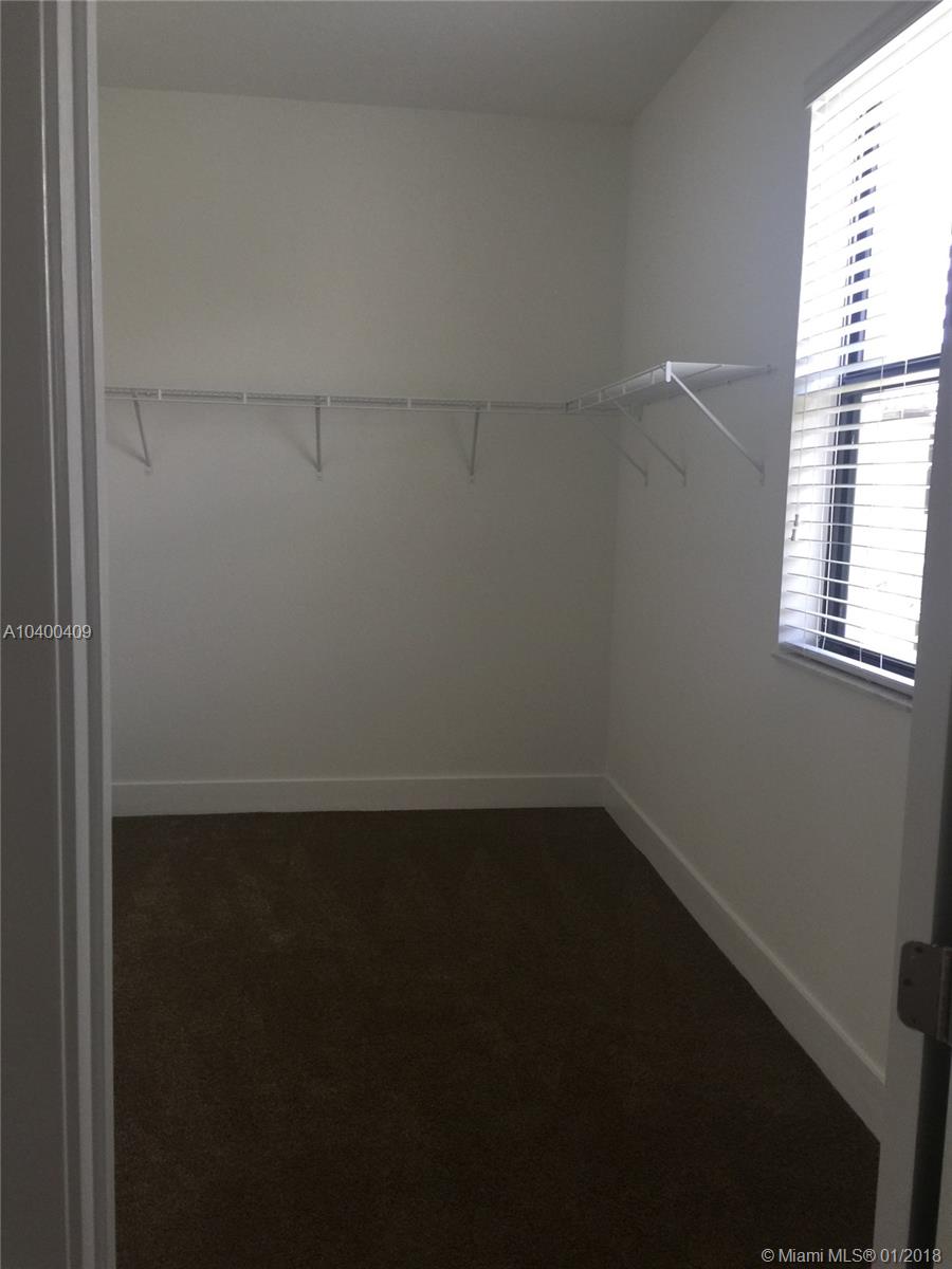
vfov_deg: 61.7
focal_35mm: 29
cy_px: 634
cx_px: 476
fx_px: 1063
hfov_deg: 48.2
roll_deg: -0.9
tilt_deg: -8.1
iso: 40
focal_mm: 4.15
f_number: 2.2
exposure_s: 1/30
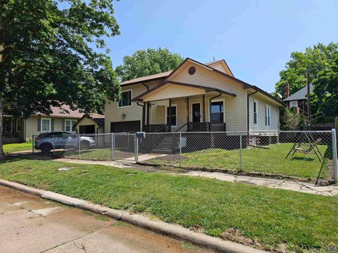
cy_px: 126
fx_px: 225
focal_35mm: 23
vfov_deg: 58.9
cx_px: 169
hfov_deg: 73.9
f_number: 1.7
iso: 10
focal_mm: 6.3
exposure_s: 1/657
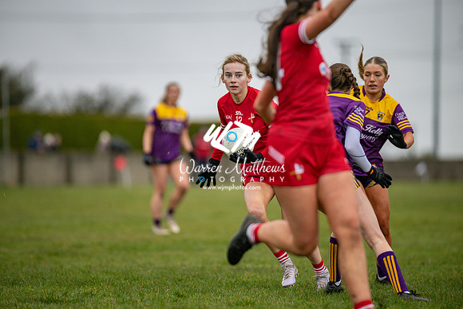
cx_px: 232
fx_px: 3859
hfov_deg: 6.9
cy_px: 154
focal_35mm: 300
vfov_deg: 4.6
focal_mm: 300
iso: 400
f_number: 2.8
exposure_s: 1/1000
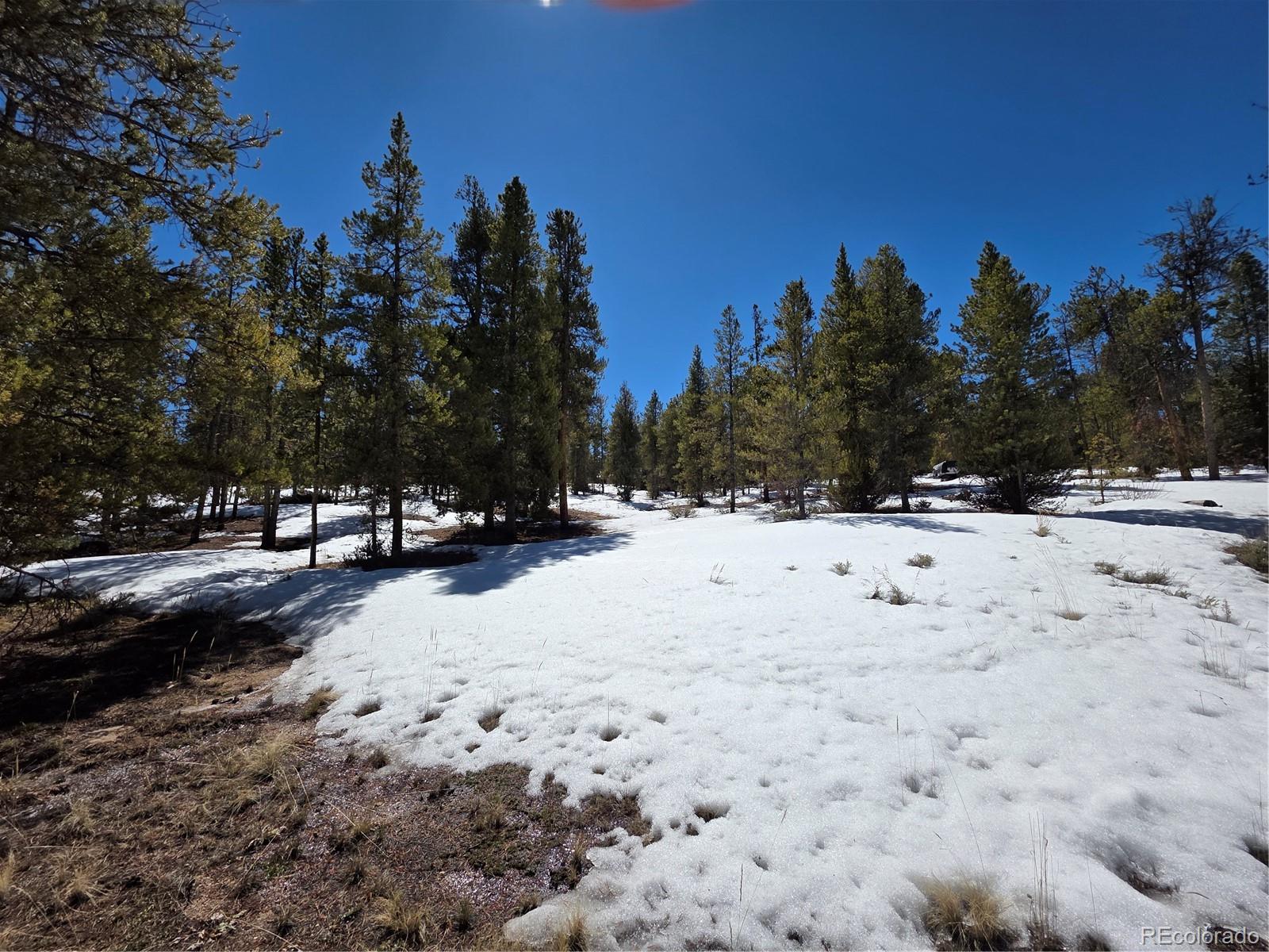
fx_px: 477
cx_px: 634
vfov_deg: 89.9
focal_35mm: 13
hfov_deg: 106.2
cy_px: 476
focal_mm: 2.2
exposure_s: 1/3707
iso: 40
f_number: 1.9
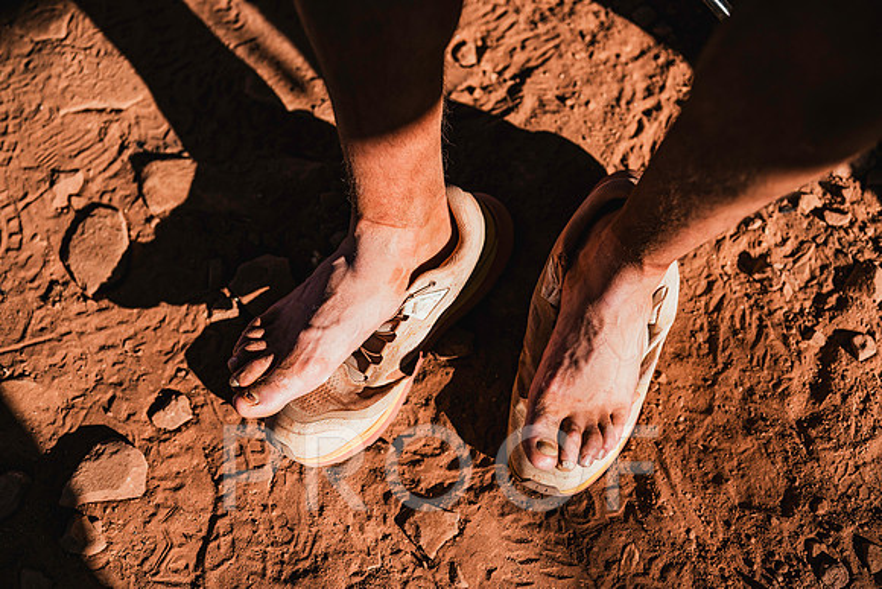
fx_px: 1225
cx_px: 441
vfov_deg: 27.0
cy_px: 294
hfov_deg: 39.6
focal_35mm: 50
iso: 100
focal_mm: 50
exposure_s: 1/3200
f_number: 2.2
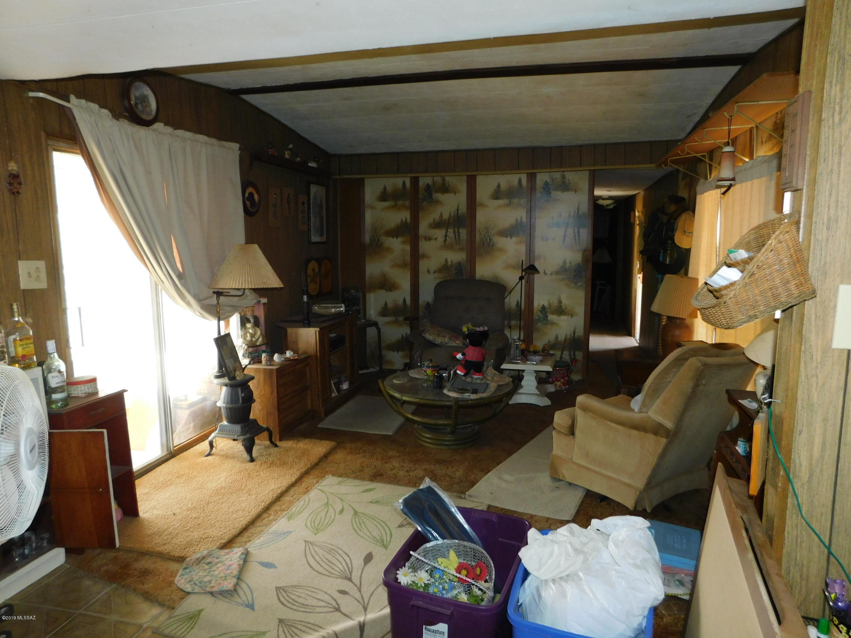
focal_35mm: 23
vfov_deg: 58.9
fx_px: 565
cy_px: 319
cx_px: 426
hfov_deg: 73.9
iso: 200
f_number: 3
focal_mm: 4
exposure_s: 1/30
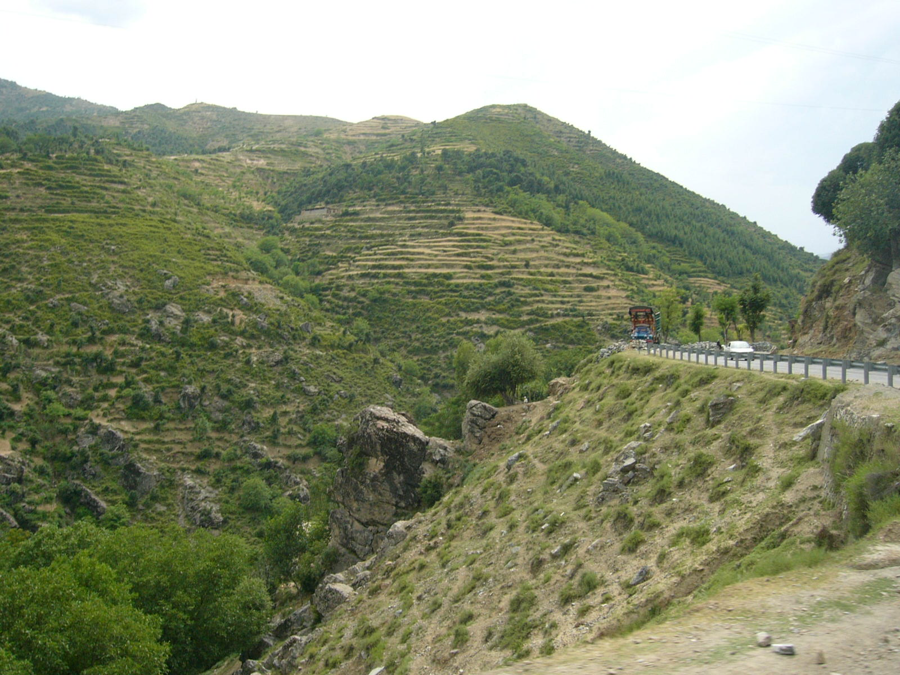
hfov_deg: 52.6
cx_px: 450
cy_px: 338
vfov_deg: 40.7
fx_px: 910
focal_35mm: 35
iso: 100
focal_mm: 5.8
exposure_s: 1/160
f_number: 8
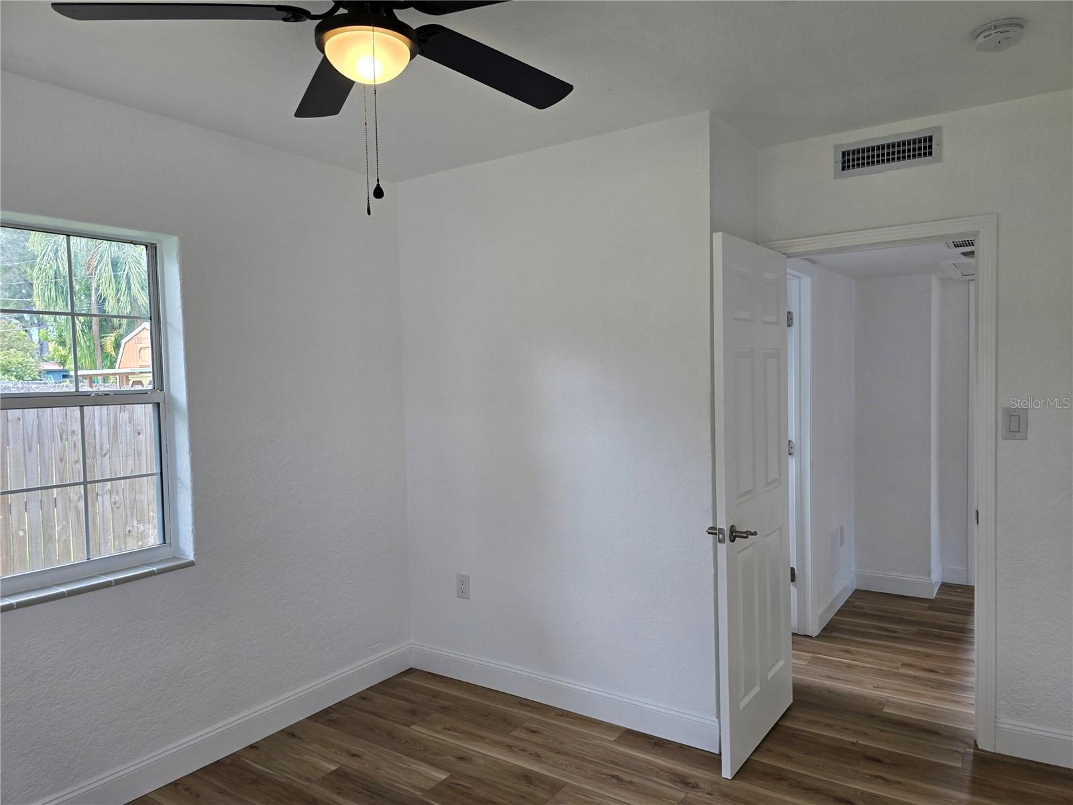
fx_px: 713
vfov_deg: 58.9
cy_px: 402
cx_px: 536
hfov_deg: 73.9
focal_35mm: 23
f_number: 1.7
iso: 64
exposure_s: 1/120
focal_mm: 6.3
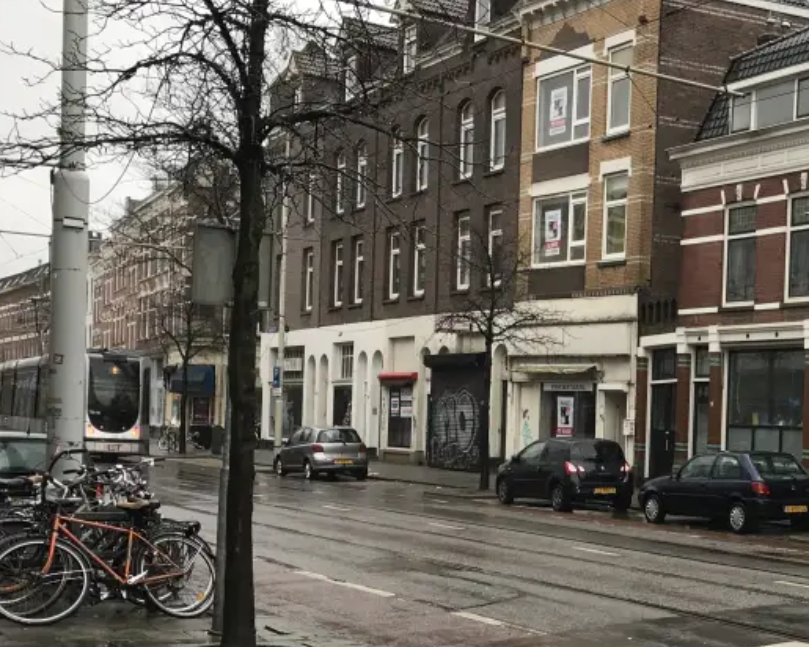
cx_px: 699
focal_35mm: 58
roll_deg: -1.9
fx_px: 1389
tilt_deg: -1.7
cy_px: 456
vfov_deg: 26.0
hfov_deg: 31.2
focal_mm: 3.99
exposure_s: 1/100
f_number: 1.8
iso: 25
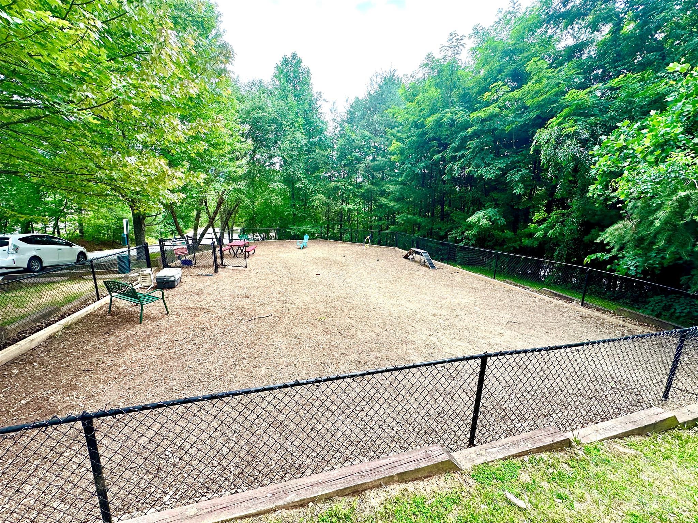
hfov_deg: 102.1
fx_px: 282
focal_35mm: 14
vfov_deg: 85.7
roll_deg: -0.8
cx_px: 349
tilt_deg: -11.9
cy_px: 262
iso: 40
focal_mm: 2.22
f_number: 2.2
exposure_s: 1/290
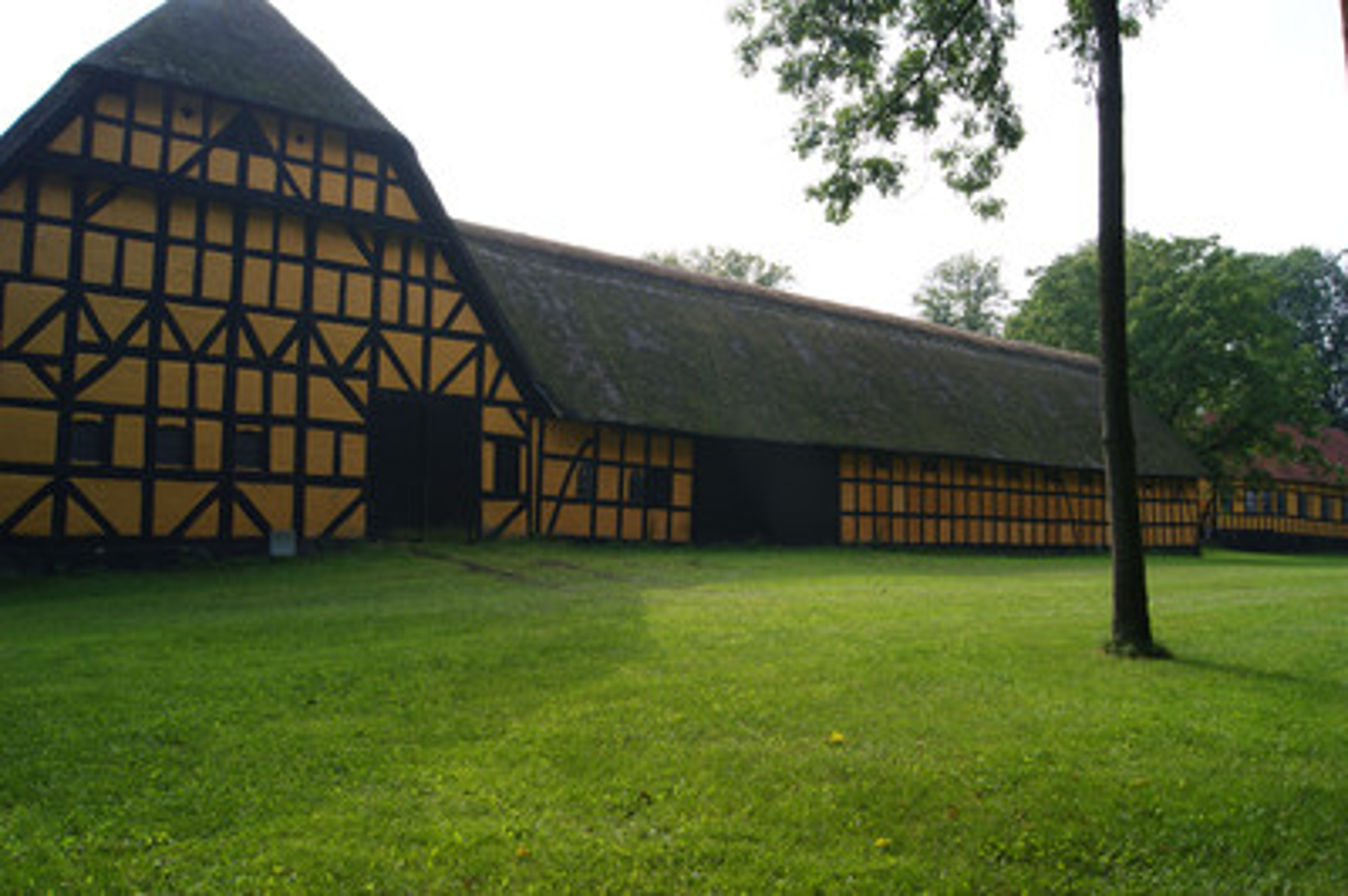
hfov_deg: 67.4
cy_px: 448
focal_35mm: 27
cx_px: 674
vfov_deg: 47.9
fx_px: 1010
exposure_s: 1/80
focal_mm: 18
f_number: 9
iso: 100
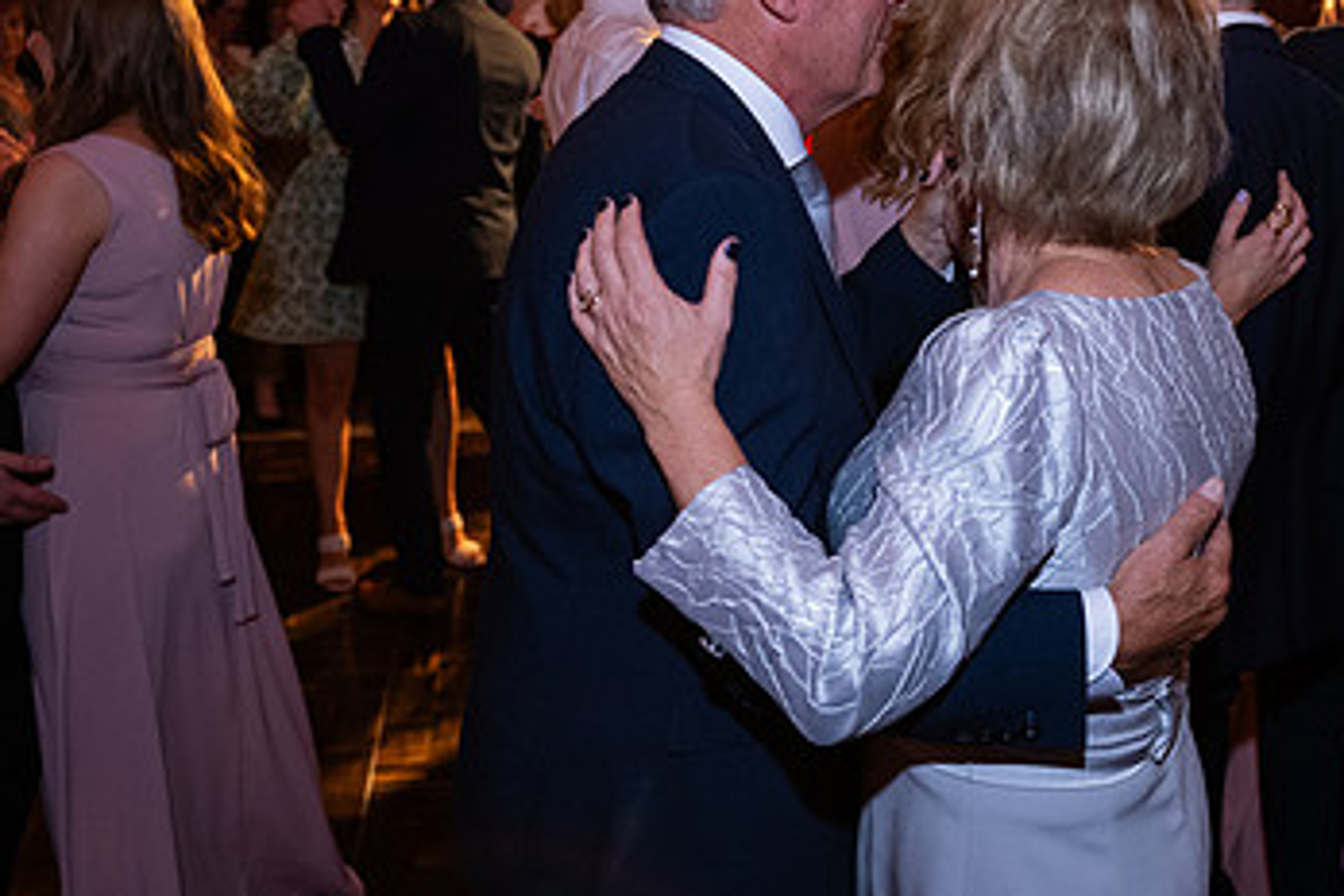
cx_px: 861
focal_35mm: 40
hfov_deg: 47.9
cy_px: 249
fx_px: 1493
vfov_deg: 32.9
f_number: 3.5
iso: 1250
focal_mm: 24
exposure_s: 1/160
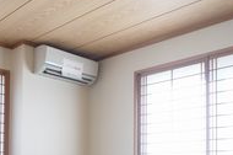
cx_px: 105
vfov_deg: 20.6
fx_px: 407
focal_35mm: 63
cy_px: 166
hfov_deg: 31.9
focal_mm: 16
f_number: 4
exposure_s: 1/60
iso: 320
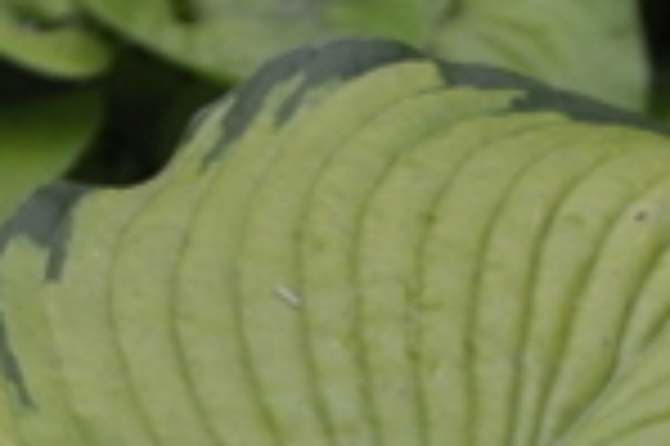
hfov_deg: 3.4
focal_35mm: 606
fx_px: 11260
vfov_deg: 2.3
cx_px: 823
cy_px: 1041
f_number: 5.3
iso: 800
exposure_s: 1/160
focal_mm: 75
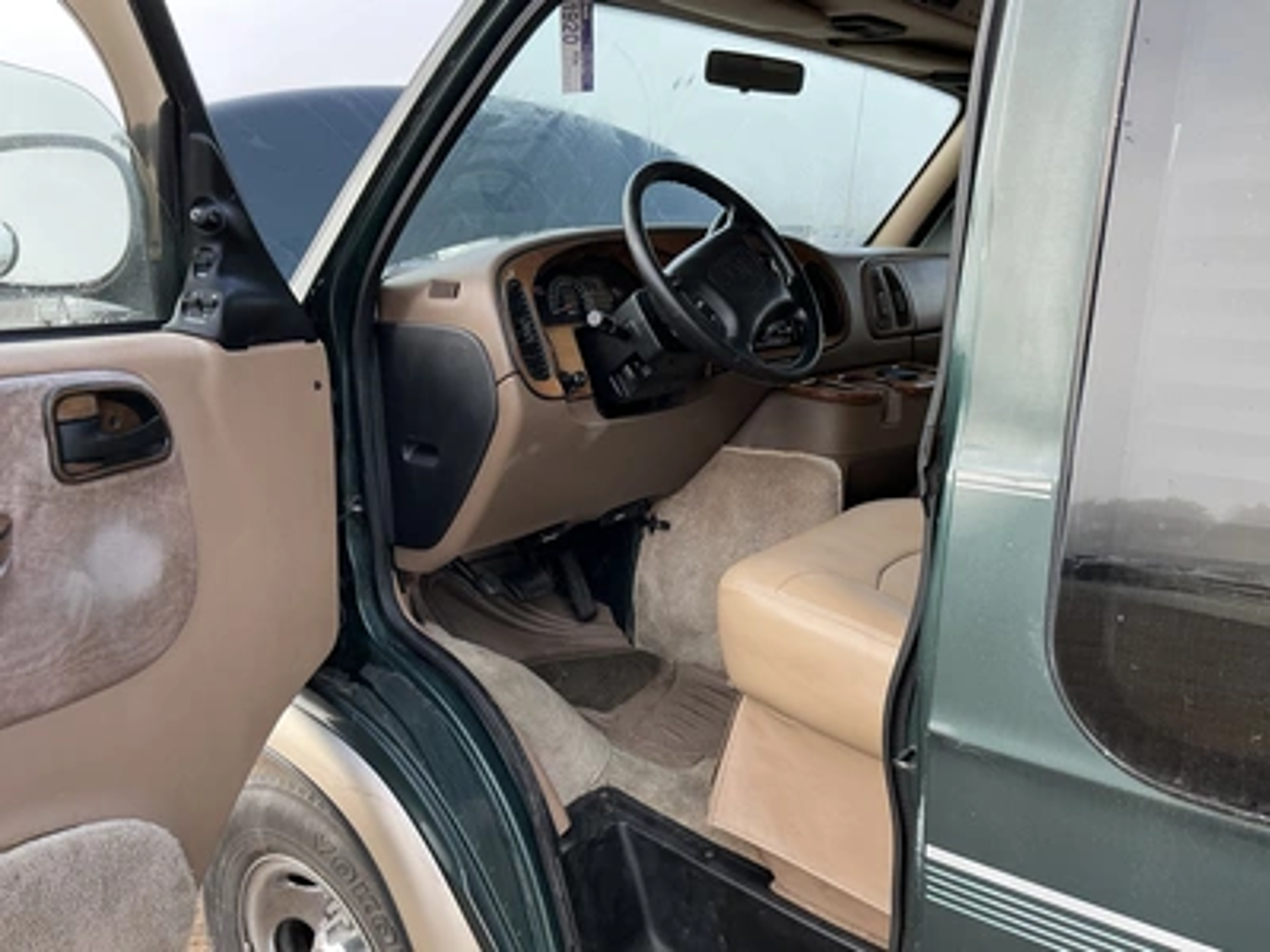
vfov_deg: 49.7
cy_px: 476
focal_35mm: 28
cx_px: 635
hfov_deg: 63.4
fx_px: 1027
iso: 25
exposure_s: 1/175
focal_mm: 3
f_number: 1.8
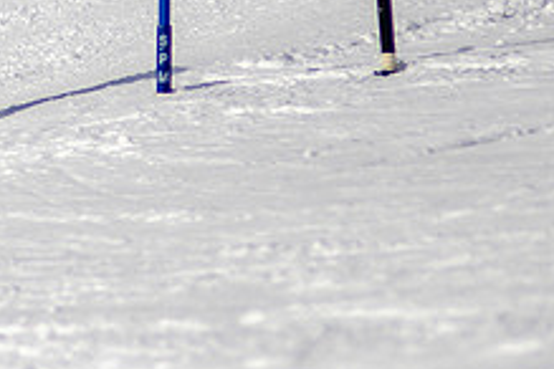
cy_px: -36
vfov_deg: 0.8
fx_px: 28206
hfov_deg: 1.1
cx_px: -194
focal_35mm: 1833
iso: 100
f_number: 2.8
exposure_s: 1/8000
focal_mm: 300
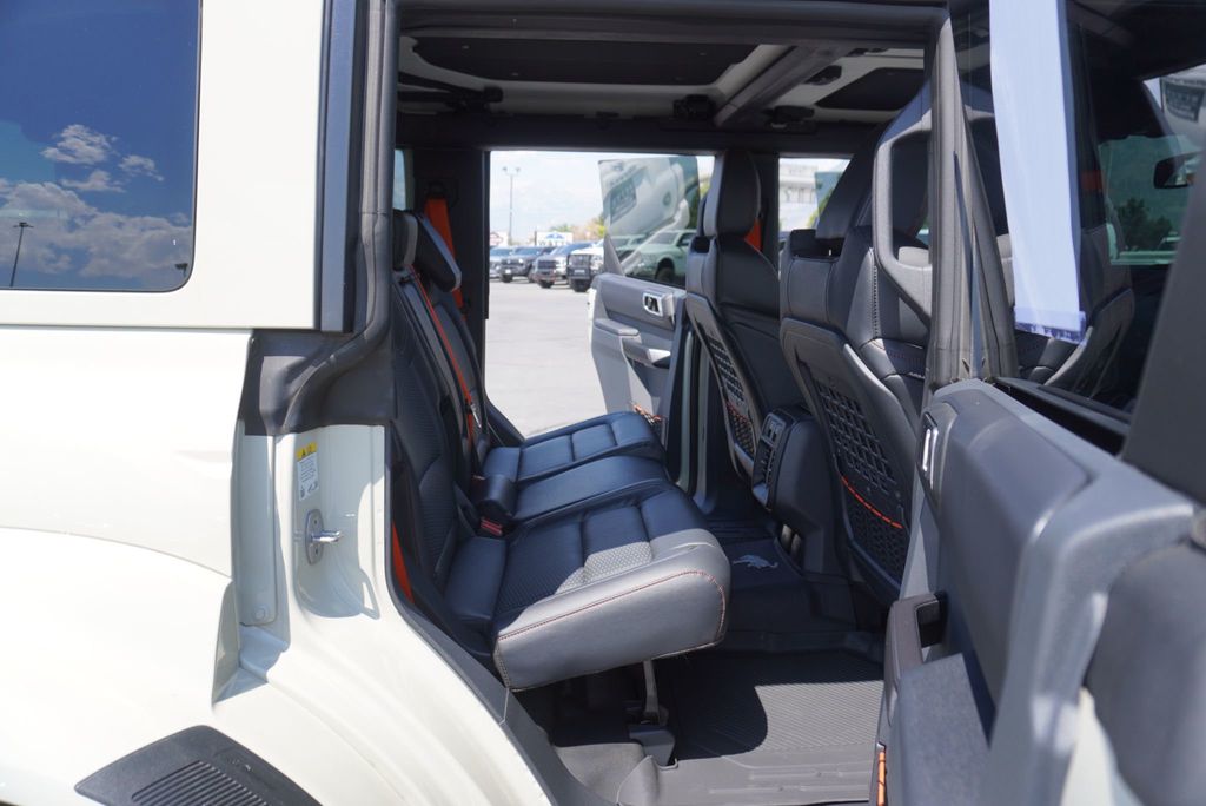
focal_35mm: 24
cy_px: 403
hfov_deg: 73.7
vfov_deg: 53.2
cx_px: 603
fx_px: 804
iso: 100
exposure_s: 1/320
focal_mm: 16
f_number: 4.5
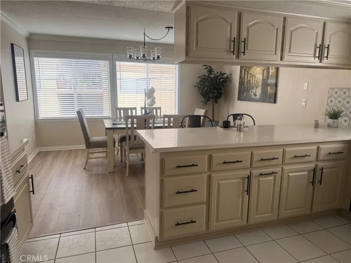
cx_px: 176
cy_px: 132
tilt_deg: -9.2
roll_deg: -0.8
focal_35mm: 24
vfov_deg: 56.8
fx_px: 243
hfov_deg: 71.6
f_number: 1.78
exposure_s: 1/233
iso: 100
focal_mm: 6.76
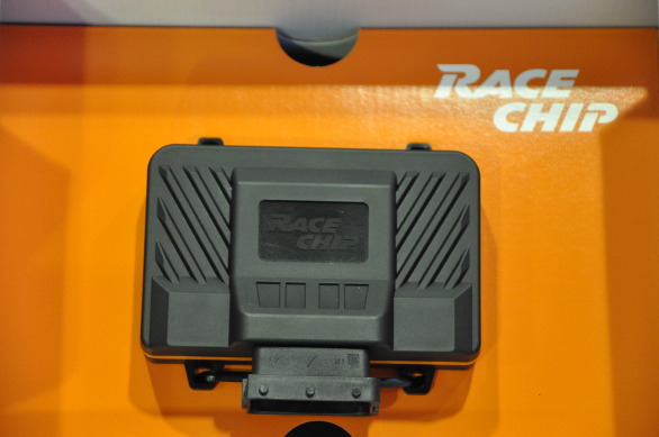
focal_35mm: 158
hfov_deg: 13.1
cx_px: 330
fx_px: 2879
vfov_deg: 8.7
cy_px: 218
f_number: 5.6
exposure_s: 1/30
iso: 1600
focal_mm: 105
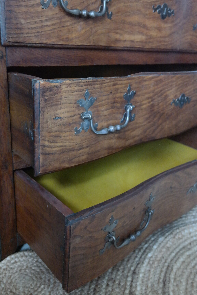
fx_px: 271
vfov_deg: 57.2
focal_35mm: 33
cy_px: 148
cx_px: 98
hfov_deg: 40.0
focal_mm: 22
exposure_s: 1/30
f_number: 3.5
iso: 3200
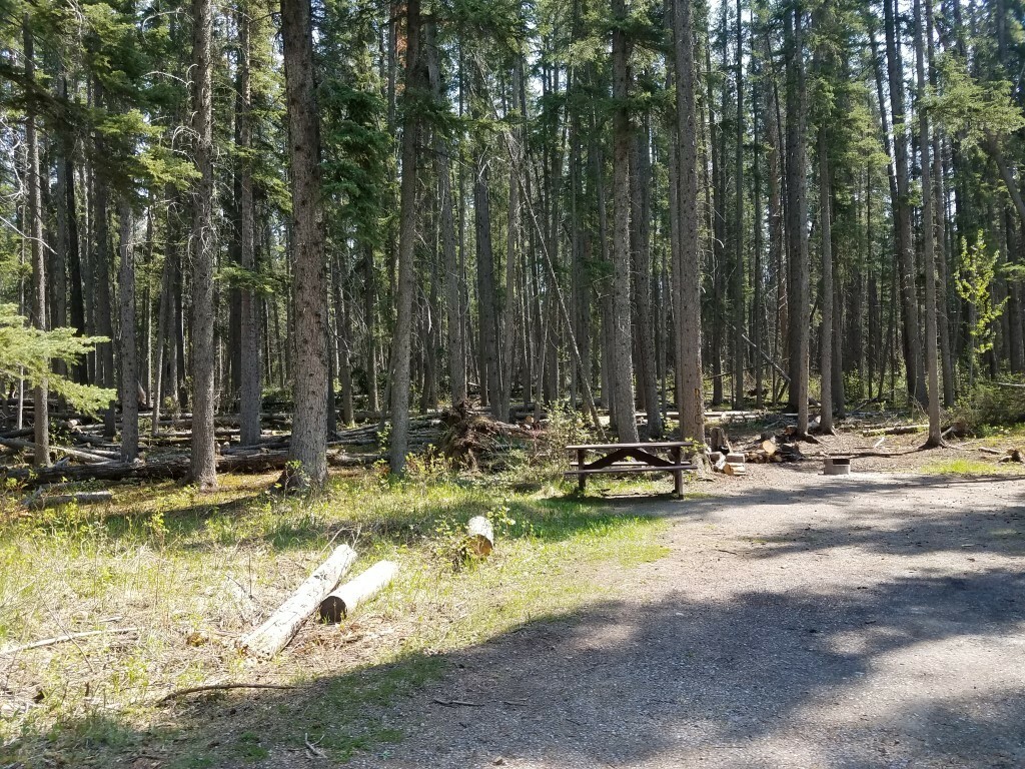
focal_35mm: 26
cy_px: 384
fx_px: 770
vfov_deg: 53.1
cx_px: 512
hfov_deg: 67.3
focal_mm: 4.2
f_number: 1.7
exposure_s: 1/402
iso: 40
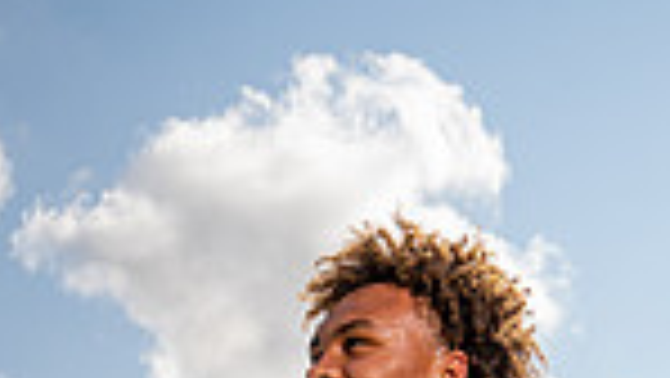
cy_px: 950
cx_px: 166
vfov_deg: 12.2
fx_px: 1351
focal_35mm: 76
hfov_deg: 27.5
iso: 100
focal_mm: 24
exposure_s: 1/250
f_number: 7.1
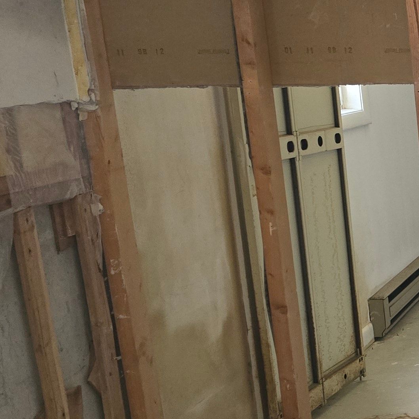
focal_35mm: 77
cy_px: 265
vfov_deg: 22.4
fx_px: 1054
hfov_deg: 17.5
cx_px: 787
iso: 1250
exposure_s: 1/60
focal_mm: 6.3
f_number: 1.7
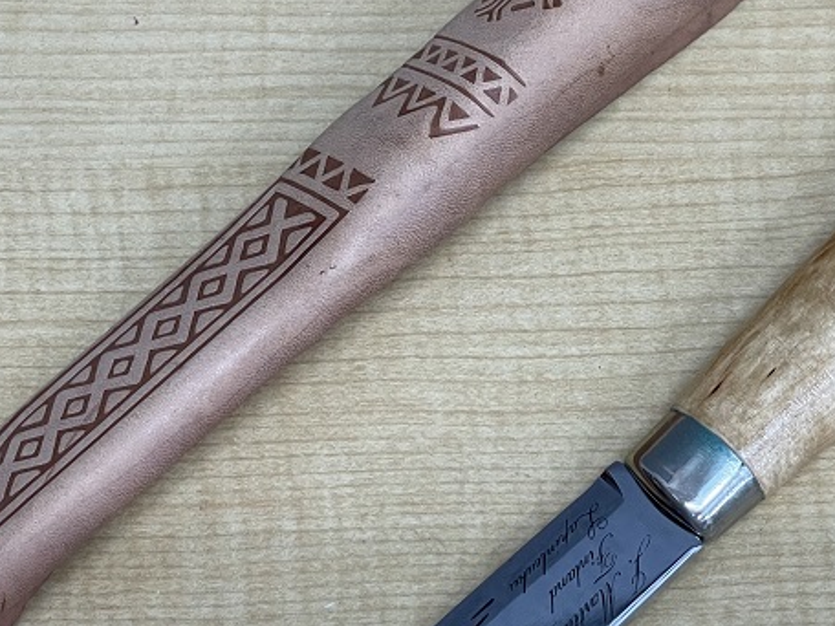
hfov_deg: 17.2
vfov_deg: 13.0
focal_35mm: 114
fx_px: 2750
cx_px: 538
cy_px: 361
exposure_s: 1/99
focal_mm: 6
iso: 125
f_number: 2
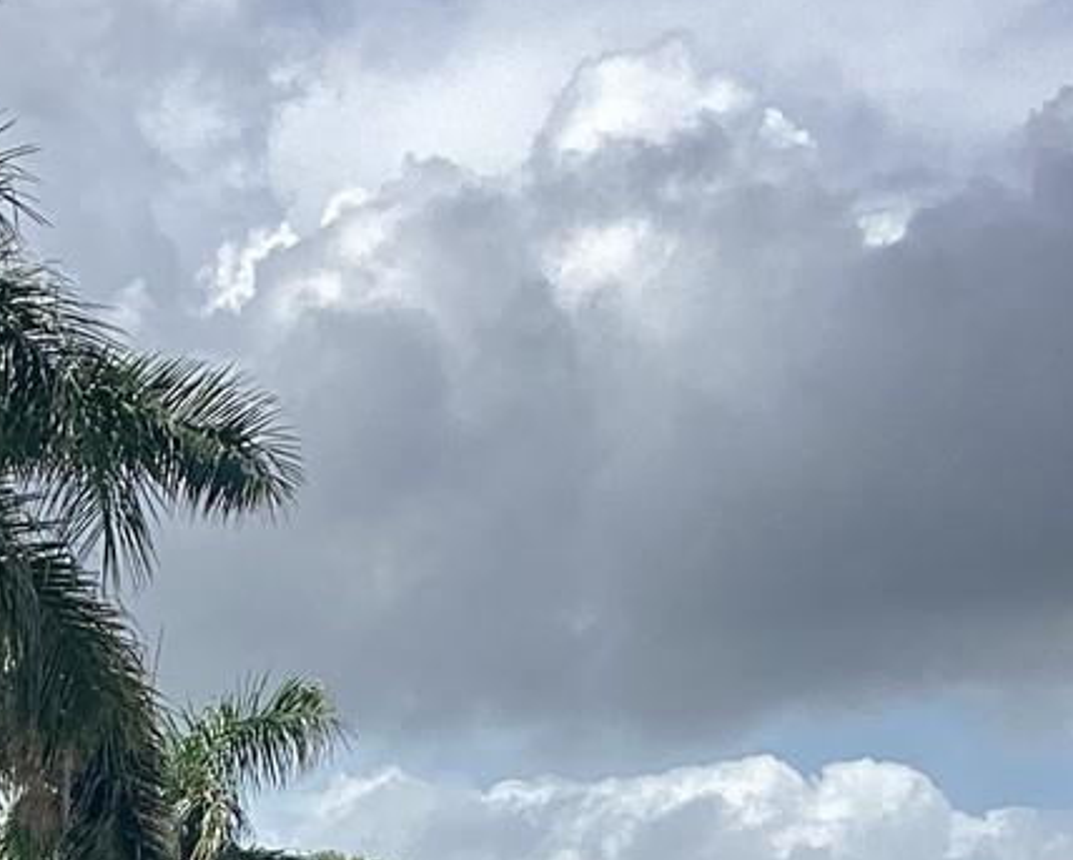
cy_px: 1131
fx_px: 3591
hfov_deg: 16.9
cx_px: 321
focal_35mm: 113
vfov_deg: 13.2
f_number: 2.4
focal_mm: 3.3
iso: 25
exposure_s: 1/1253
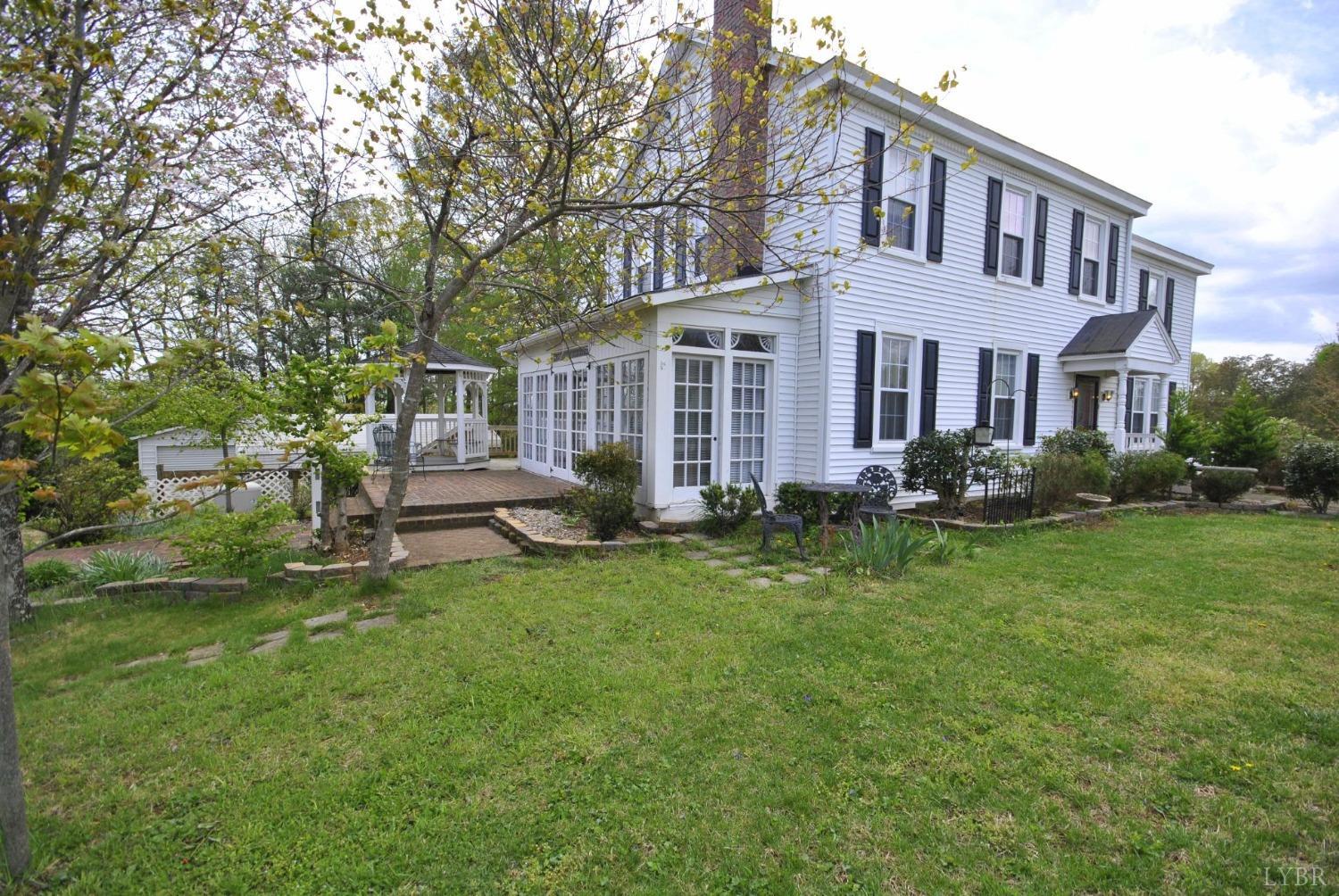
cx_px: 670
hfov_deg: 100.3
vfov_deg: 77.5
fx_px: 559
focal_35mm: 15
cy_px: 448
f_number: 7.1
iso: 100
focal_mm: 10
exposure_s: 1/200
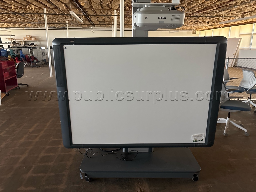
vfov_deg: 53.1
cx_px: 128
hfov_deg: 67.3
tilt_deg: -13.8
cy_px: 96
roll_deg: -0.9
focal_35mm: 26
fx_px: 192
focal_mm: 5.96
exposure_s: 1/57
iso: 500
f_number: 1.6
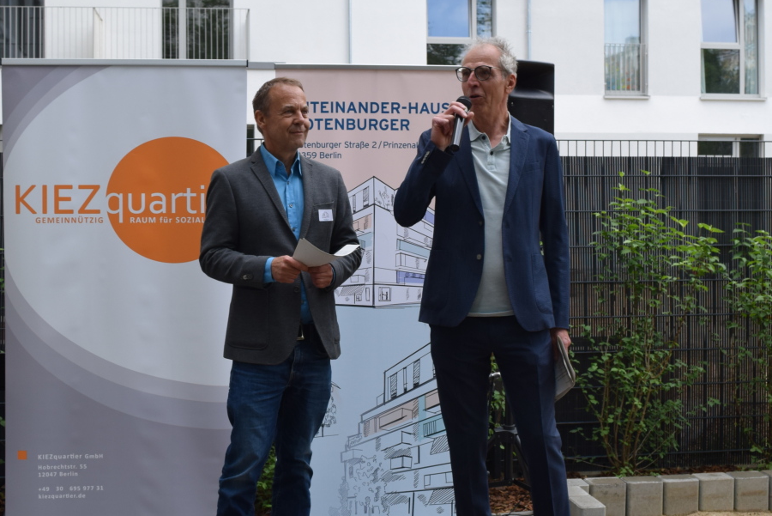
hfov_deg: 39.5
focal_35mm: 50
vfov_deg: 27.0
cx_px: 339
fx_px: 1073
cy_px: 233
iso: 320
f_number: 8
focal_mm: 20
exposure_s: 1/250
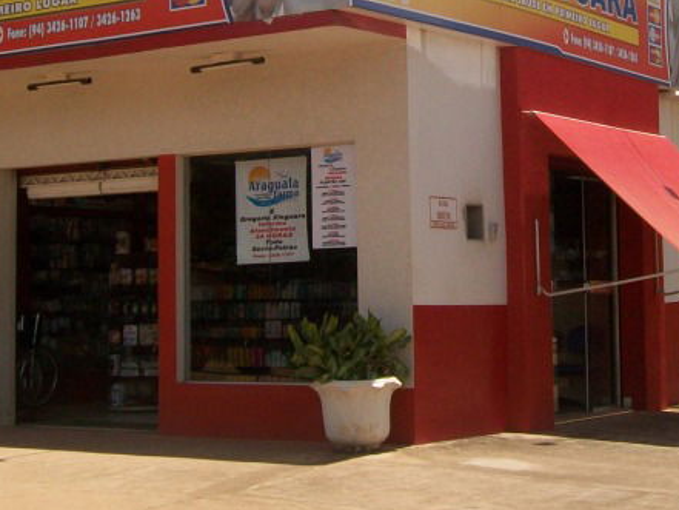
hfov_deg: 24.7
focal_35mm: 79
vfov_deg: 18.4
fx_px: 1550
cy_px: 46
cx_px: 406
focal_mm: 6.1
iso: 64
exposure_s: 1/640
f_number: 4.9
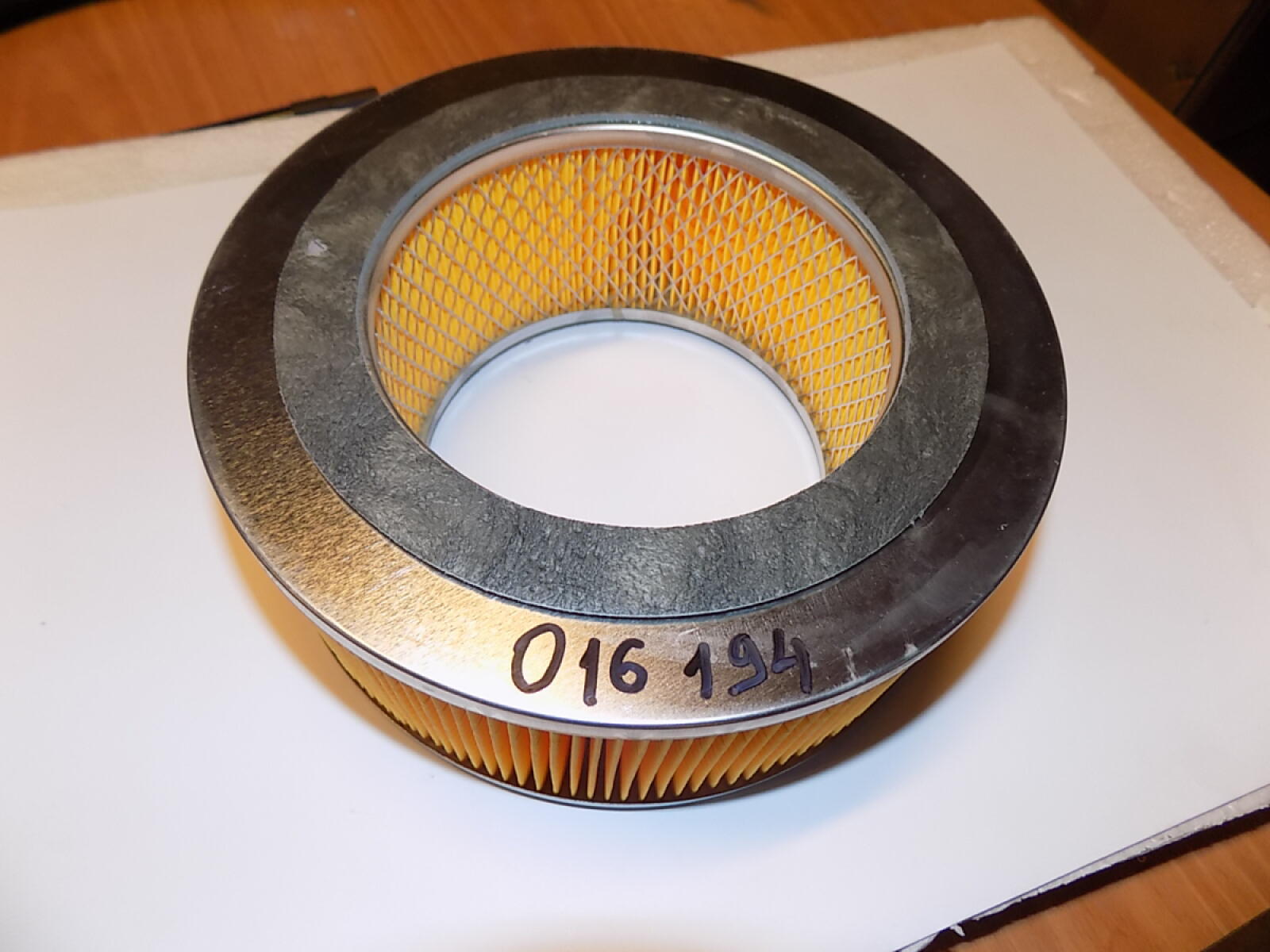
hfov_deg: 73.9
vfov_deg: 58.9
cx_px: 635
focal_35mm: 23
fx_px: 844
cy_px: 476
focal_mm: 4
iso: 220
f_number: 3.1
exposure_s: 1/30
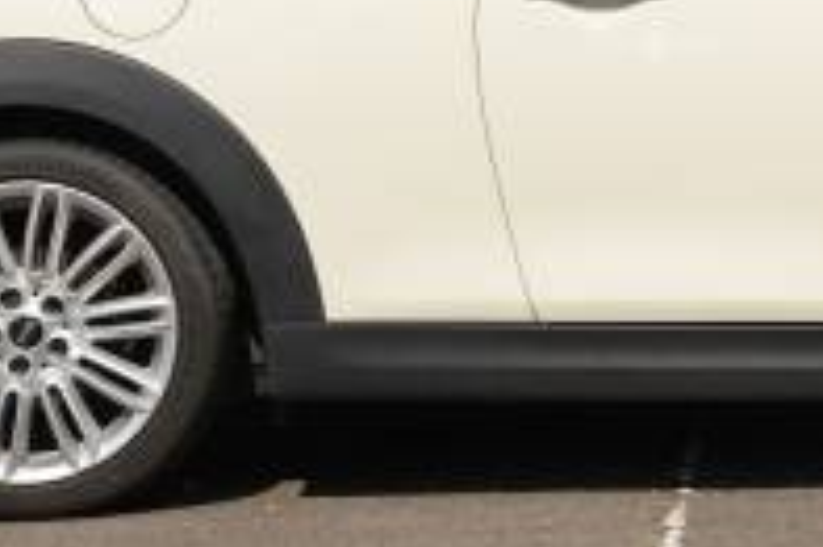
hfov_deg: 13.0
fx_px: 3539
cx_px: 886
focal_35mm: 155
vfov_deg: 8.8
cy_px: -50
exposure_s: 1/320
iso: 100
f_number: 5.6
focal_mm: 47.6
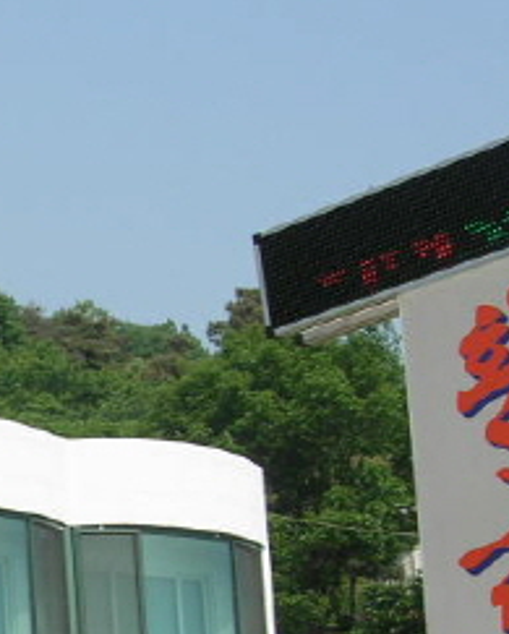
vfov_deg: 15.3
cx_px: -290
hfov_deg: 12.0
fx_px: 2293
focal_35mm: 122
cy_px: 717
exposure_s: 1/597
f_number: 4.8
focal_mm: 7.8
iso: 64
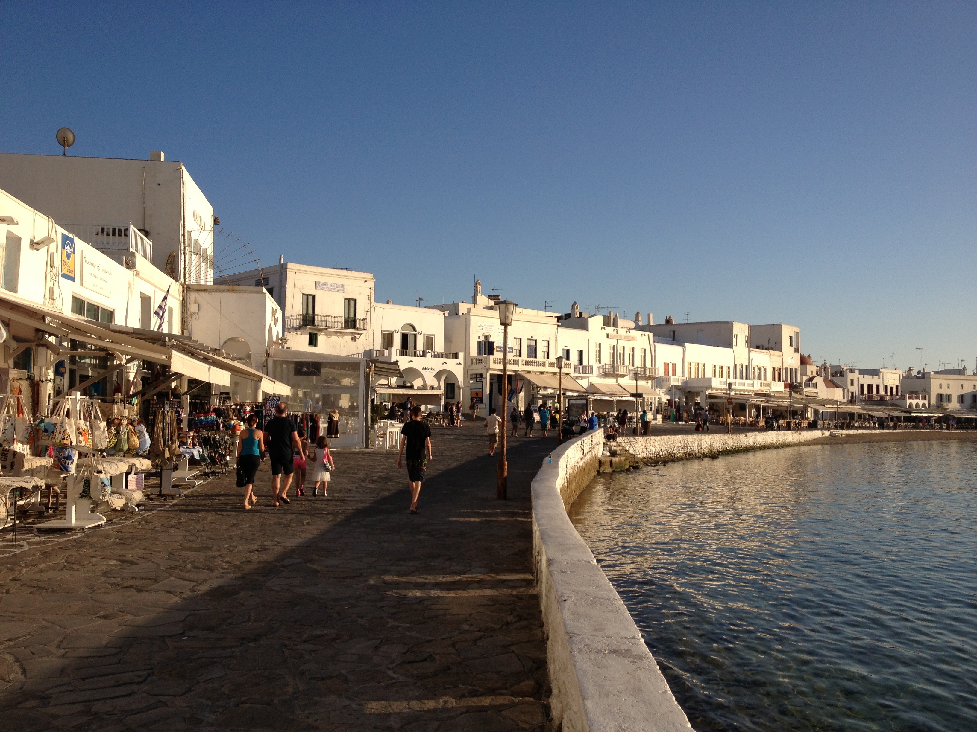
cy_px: 366
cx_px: 488
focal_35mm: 35
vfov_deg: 40.7
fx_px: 988
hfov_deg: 52.6
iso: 50
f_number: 2.4
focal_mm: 4.28
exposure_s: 1/1905
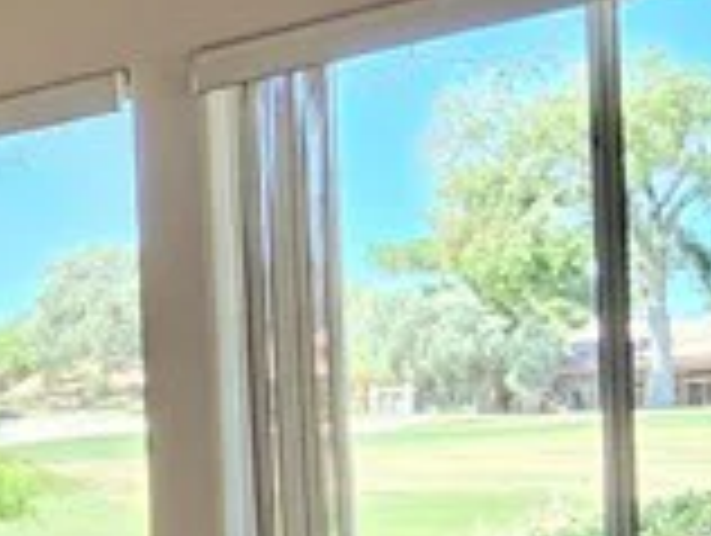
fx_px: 1728
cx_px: -828
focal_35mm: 84
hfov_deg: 16.1
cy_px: 550
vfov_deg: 17.2
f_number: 2.2
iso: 64
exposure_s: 1/60.2
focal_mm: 2.2
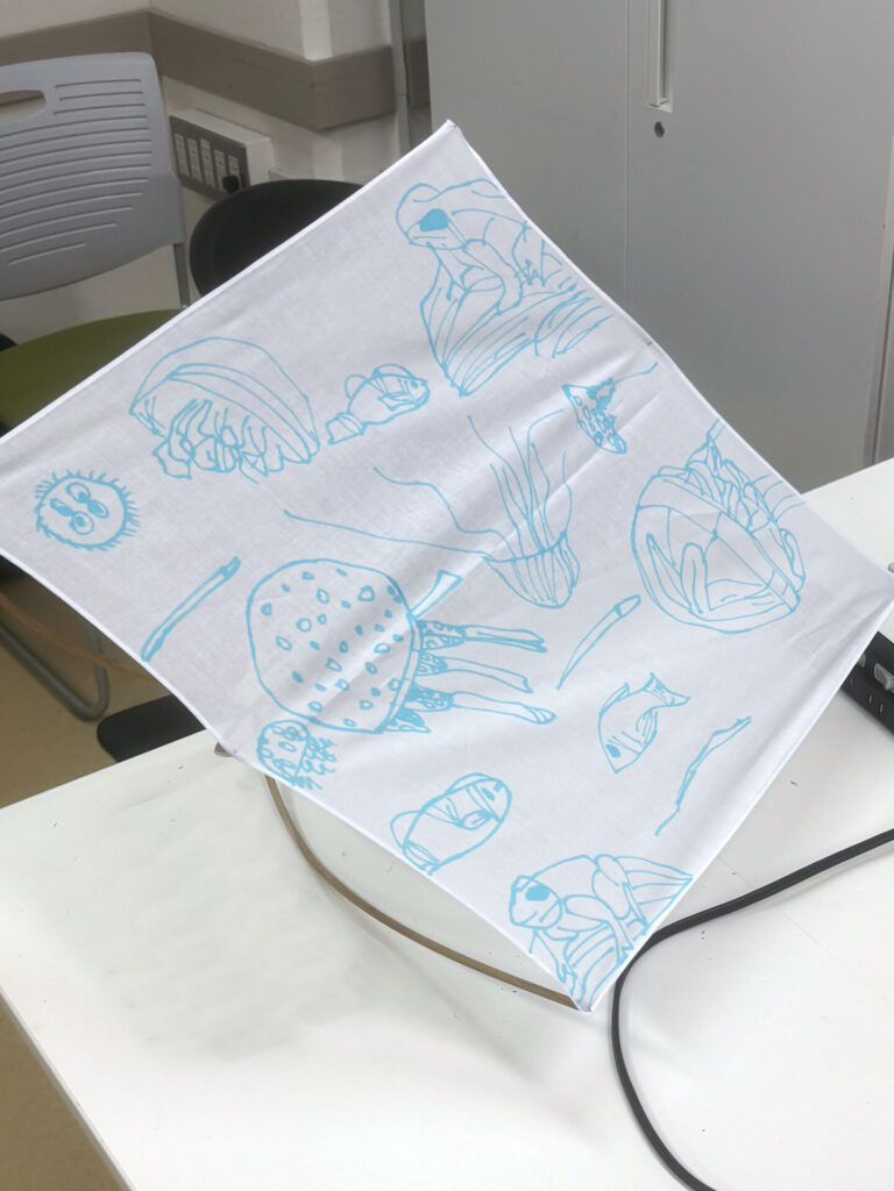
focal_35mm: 26
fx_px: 895
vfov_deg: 67.3
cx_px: 447
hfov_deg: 53.1
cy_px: 596
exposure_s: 1/100
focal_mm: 5.96
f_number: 1.6
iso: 40
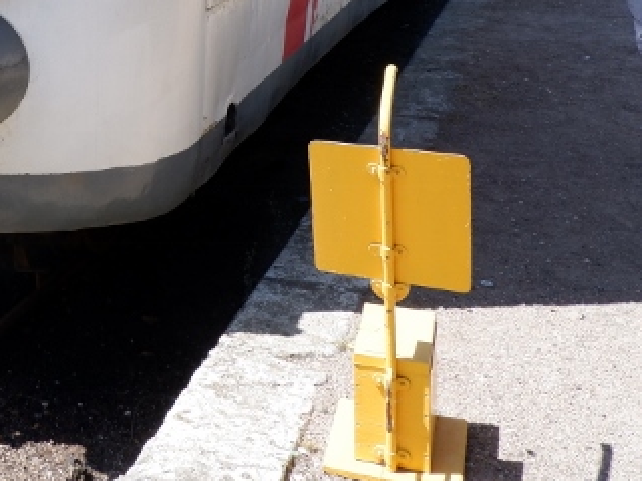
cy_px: -150
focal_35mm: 71
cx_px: -197
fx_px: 1316
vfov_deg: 19.1
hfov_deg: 24.0
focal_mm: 15
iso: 200
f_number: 8
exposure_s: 1/200
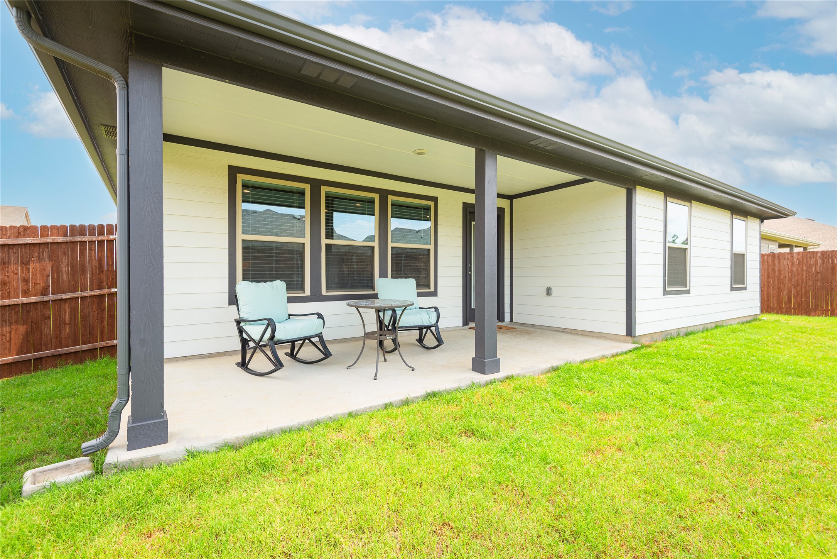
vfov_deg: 73.8
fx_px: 372
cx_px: 418
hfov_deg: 96.7
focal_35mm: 16
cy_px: 280
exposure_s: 1/100
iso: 100
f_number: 7.1
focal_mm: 16
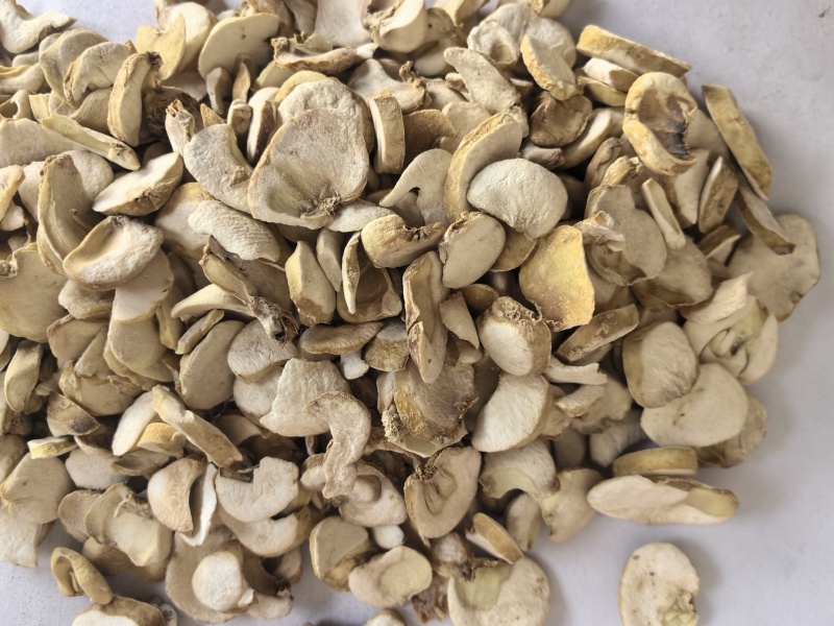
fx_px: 651
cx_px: 417
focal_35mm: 27
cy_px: 313
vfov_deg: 51.4
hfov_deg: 65.3
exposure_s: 1/100
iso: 125
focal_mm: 5.75
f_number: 2
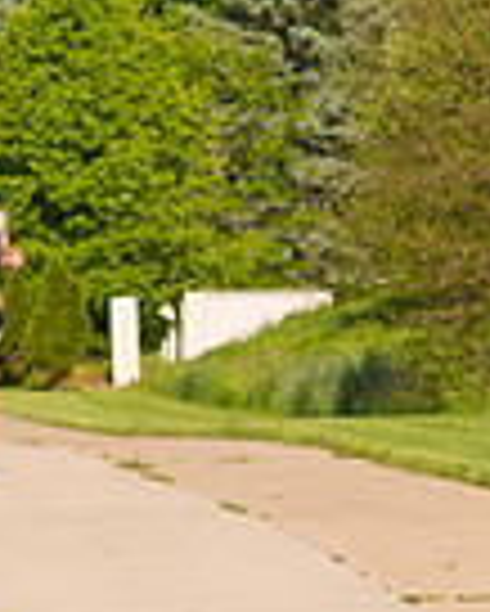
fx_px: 5070
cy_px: 398
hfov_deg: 5.5
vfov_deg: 6.9
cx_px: 832
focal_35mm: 280
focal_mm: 70
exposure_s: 1/2000
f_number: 5.6
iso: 400
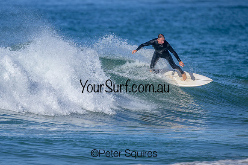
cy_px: 78
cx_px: 77
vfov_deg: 1.3
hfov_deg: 1.9
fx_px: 7583
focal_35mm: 1101
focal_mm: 800
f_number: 6.3
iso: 220
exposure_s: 1/2000
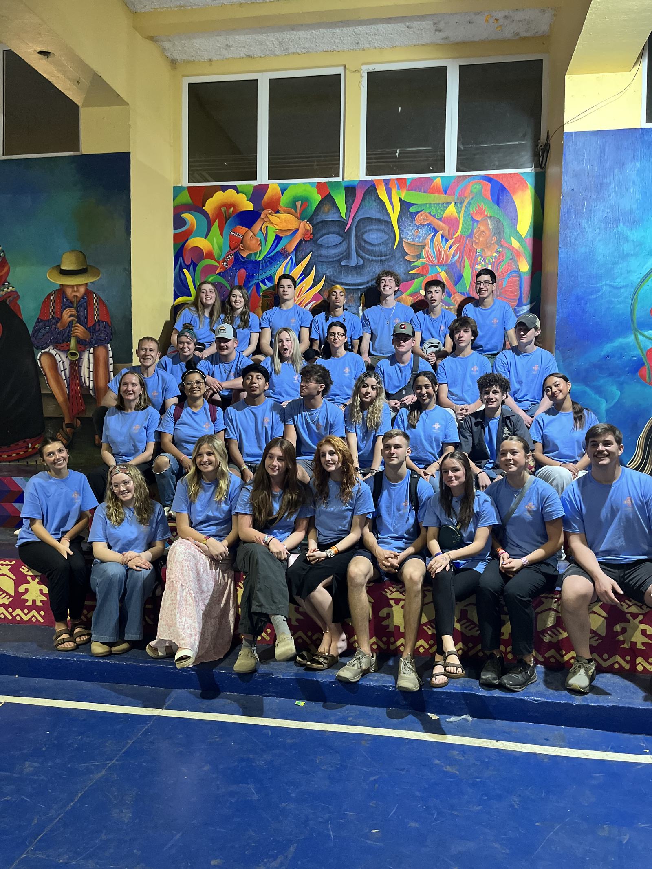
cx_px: 326
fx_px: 653
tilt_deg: -3.3
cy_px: 434
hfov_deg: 53.1
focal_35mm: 26
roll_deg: -1.3
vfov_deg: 67.3
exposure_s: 1/60
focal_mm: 5.1
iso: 400
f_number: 1.6
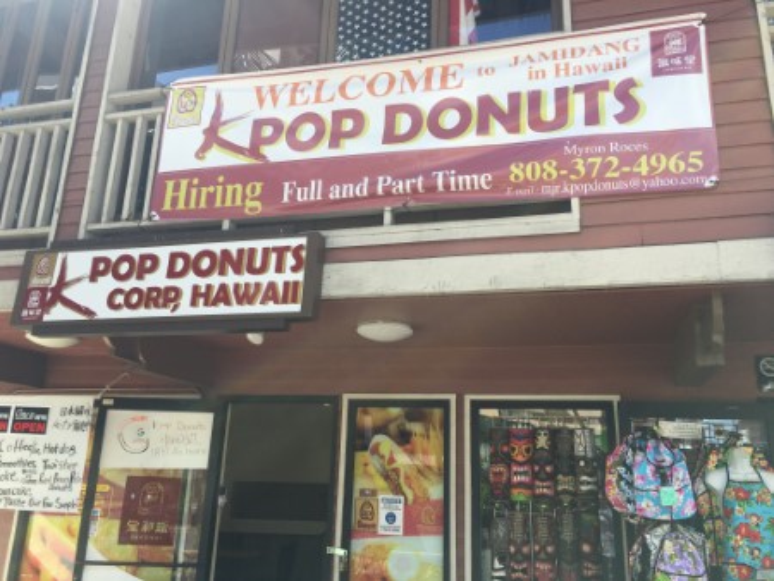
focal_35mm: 29
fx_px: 649
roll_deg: -2.6
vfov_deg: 48.3
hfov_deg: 61.6
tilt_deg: +14.5
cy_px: 290
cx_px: 387
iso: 25
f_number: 2.2
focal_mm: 4.15
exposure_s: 1/434
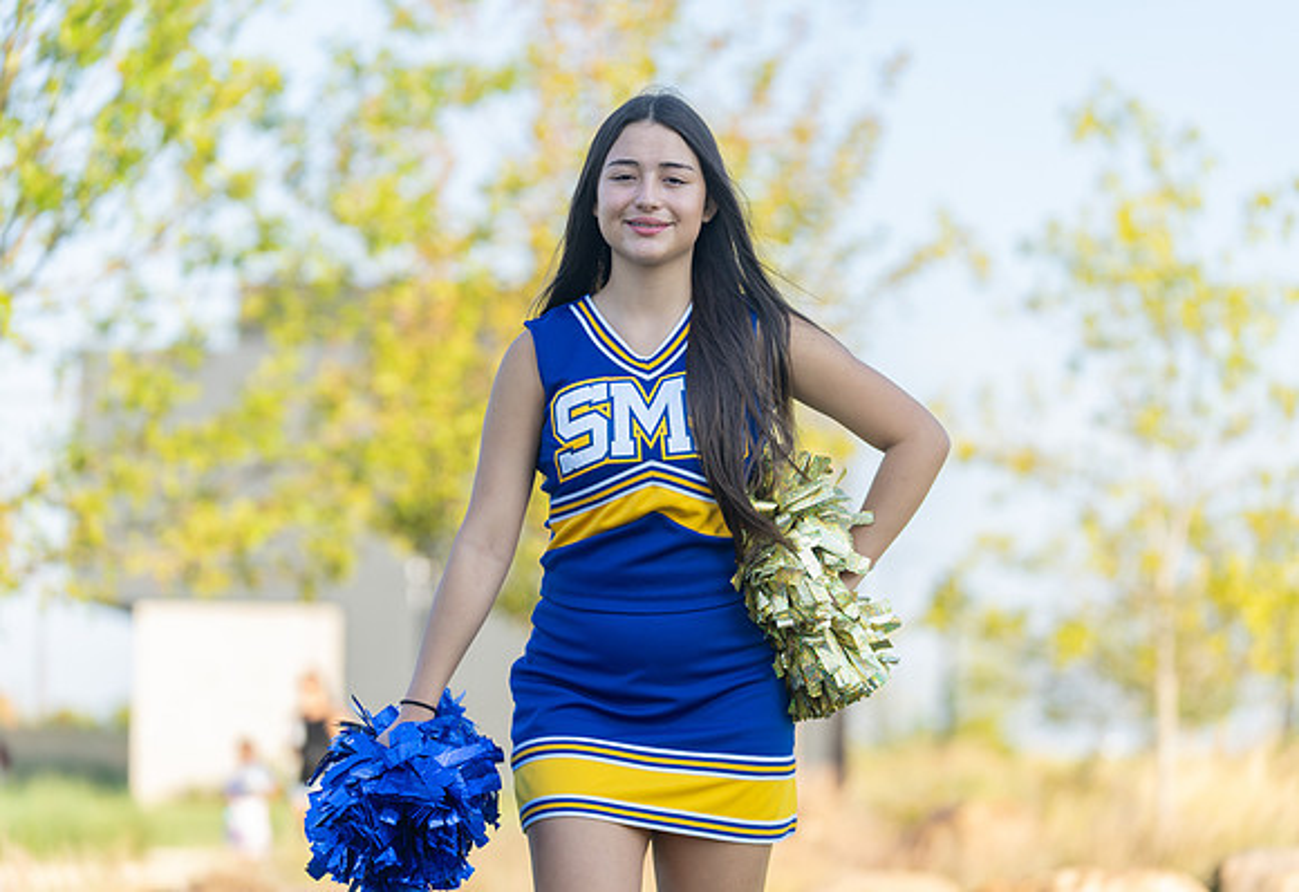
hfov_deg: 16.8
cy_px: 444
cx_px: 671
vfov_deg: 11.6
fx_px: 4400
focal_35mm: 121
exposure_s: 1/500
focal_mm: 118
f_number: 3.2
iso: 160
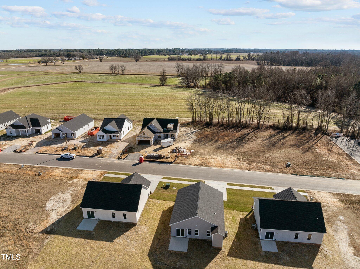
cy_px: 134
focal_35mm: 24
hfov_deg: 71.6
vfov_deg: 56.8
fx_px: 249
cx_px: 180
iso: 170
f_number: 2.8
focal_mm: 12.29
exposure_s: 1/3200
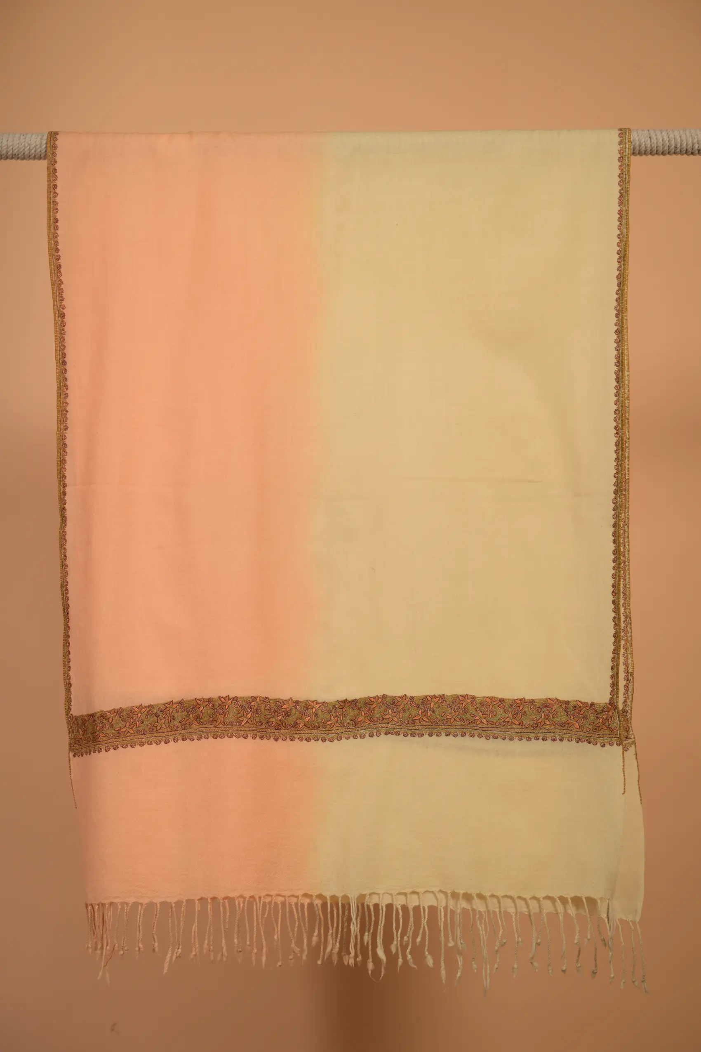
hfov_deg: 19.5
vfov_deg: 28.8
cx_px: 350
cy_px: 526
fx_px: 2044
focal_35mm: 70
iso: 125
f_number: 6.3
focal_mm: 70
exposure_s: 1/200
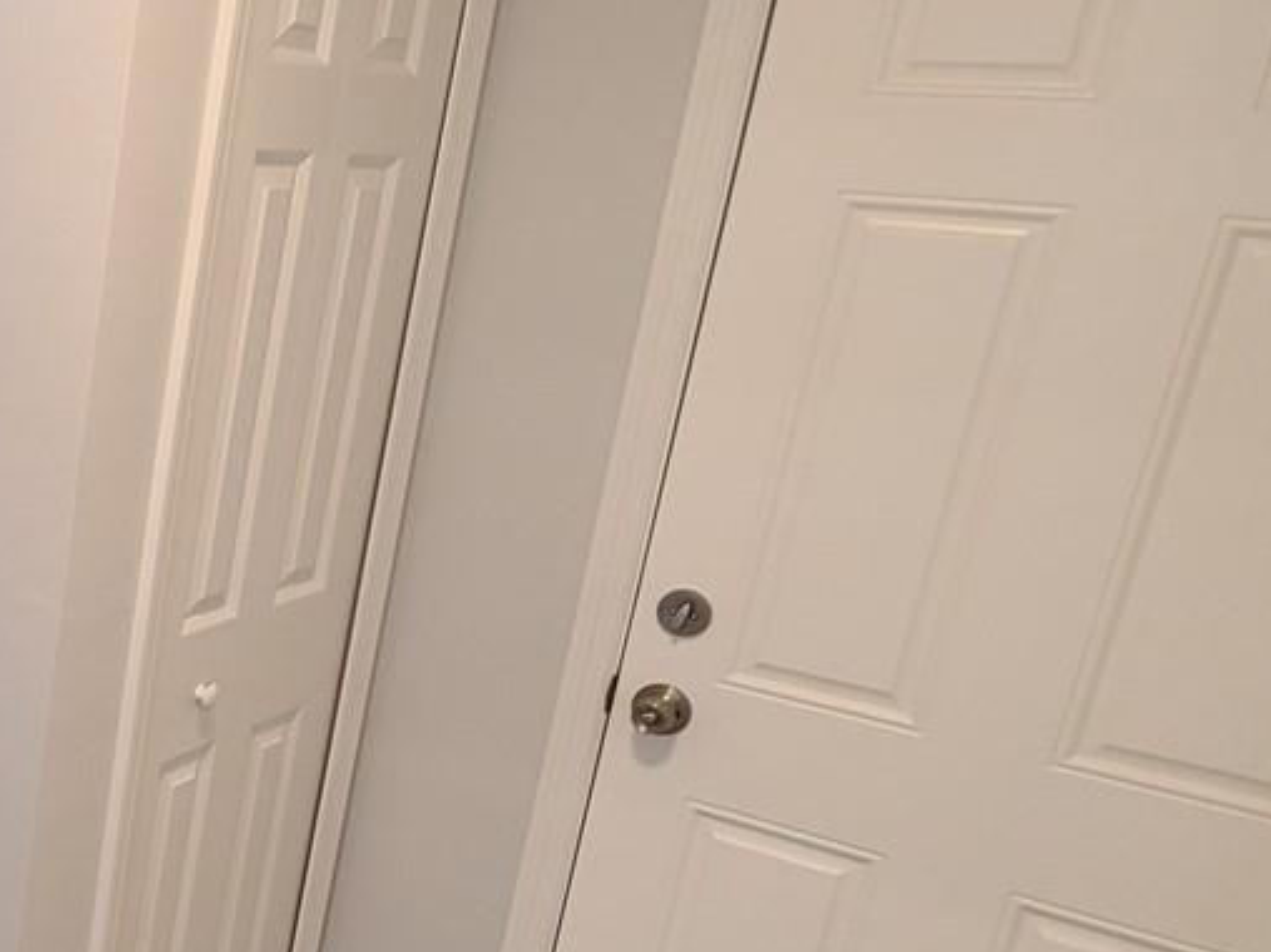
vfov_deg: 35.0
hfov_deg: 34.1
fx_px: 1505
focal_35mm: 41
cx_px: -346
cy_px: 559
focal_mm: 2.2
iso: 200
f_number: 2.2
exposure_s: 1/60
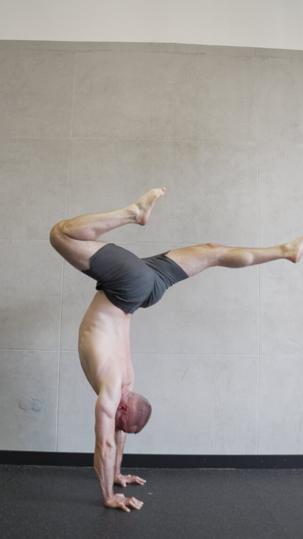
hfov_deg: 32.4
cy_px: 268
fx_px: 522
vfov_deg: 54.6
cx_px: 166
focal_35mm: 37
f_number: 1.6
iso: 125
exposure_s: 1/50
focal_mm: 23
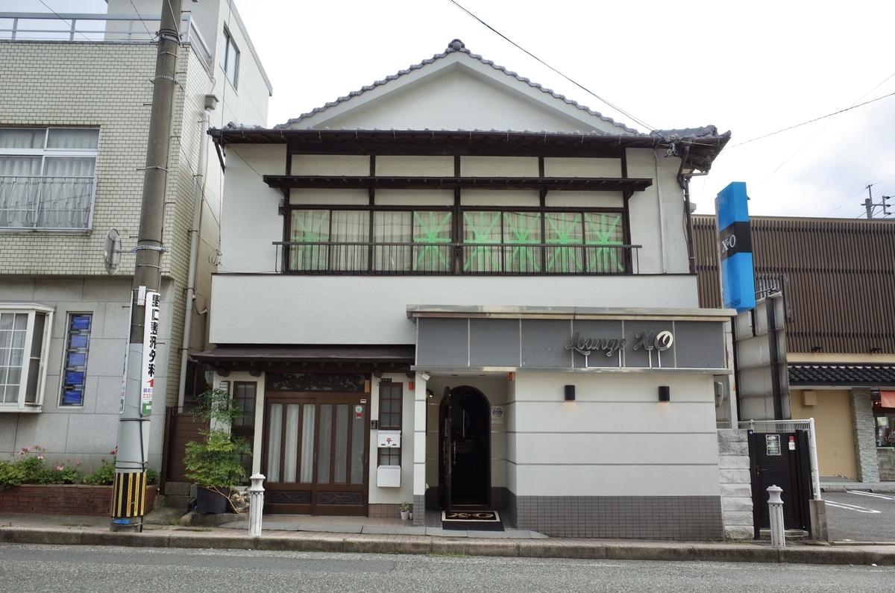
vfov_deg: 46.2
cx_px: 448
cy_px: 296
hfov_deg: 65.6
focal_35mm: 28
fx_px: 695
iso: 200
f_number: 8
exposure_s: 1/125
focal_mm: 18.3
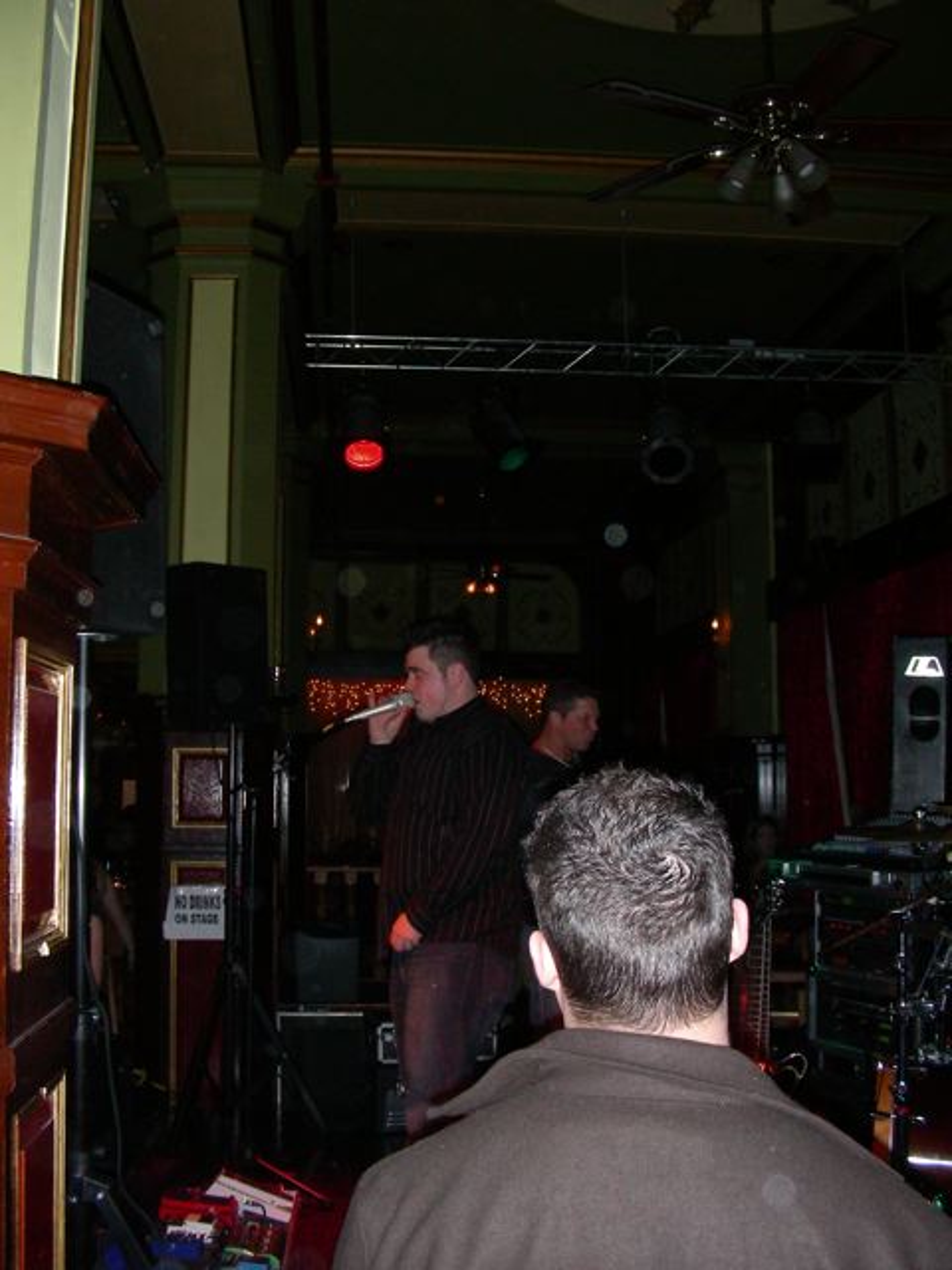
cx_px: 476
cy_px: 635
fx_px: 1393
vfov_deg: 49.0
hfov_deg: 37.7
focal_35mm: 38
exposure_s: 1/60.1
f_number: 3.5
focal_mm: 6.3
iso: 200
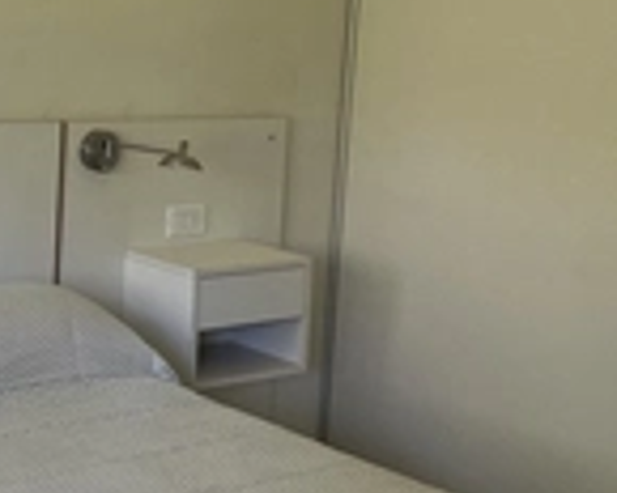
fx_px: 1406
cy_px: 123
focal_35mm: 77
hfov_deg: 23.7
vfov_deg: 19.8
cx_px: 9
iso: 125
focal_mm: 4.2
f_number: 1.6
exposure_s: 1/118
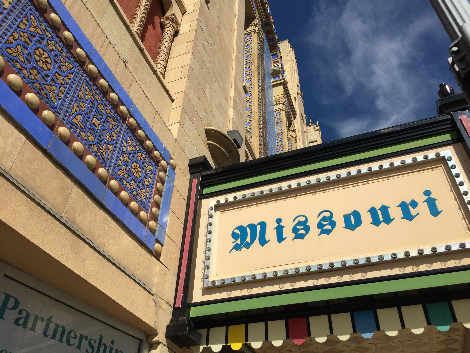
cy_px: 176
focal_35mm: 29
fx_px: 394
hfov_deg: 61.7
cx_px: 235
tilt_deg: +43.2
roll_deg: -4.7
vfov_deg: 48.2
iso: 32
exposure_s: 1/3968
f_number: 2.2
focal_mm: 4.15
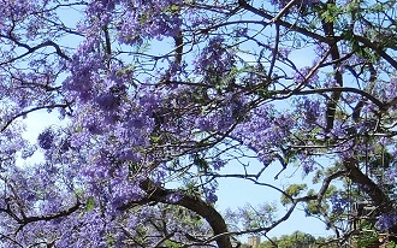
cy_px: 342
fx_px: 1168
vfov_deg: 11.7
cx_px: -49
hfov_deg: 18.5
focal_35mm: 108
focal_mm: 6
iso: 80
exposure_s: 1/1600
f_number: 2.2
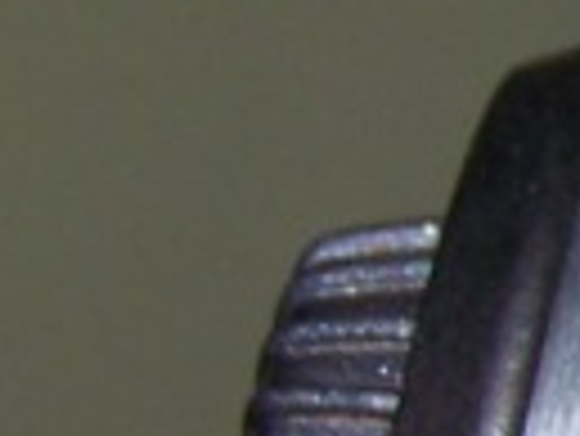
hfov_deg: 4.4
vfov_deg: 3.4
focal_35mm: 435
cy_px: 503
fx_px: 7295
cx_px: 1825
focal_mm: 9.36
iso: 64
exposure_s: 1/30
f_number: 3.2
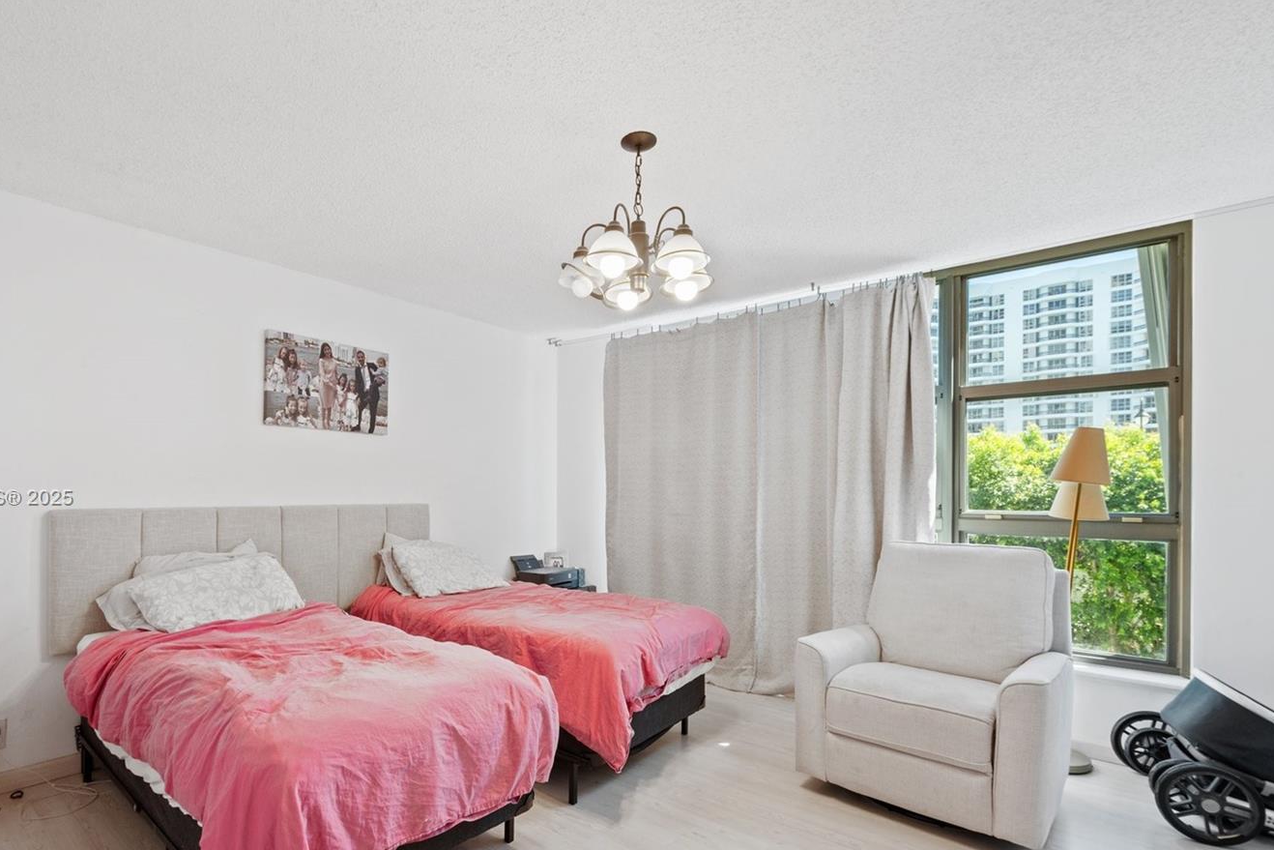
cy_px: 499
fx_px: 602
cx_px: 536
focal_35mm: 17
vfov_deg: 69.9
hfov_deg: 92.5
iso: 1100
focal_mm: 14
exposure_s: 1/13
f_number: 8
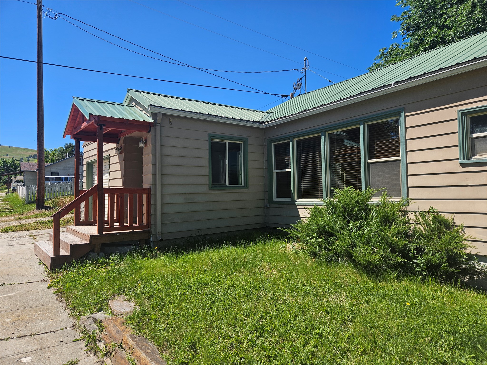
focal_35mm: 23
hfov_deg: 73.9
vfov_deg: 58.9
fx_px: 324
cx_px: 244
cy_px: 182
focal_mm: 5.4
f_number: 1.8
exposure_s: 1/1457
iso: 25
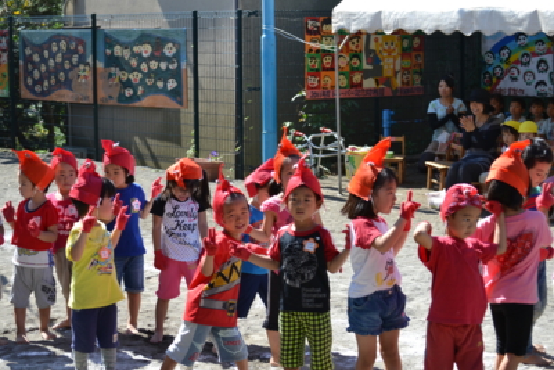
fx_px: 1270
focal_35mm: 82
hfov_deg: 24.6
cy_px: 185
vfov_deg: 16.6
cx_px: 277
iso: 100
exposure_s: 1/160
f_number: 6.3
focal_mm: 55
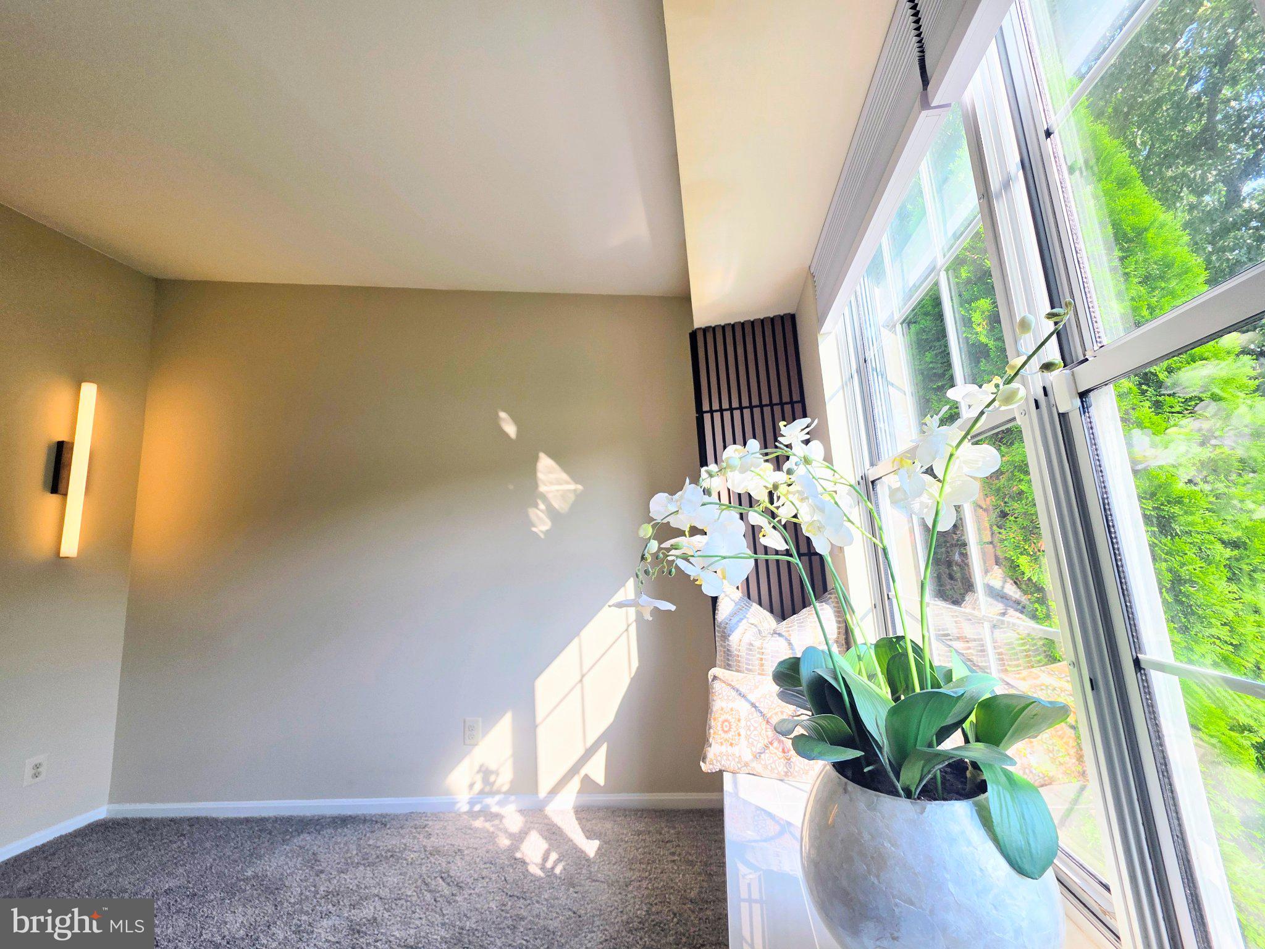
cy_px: 474
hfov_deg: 106.2
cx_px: 632
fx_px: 475
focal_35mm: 13
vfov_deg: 89.9
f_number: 1.9
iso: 40
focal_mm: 2.2
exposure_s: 1/427
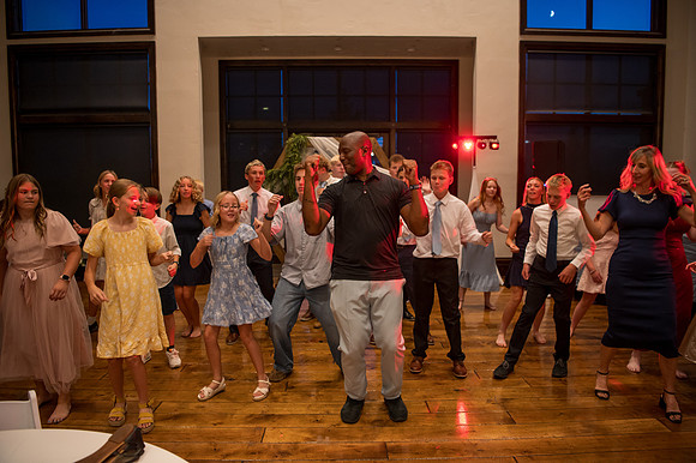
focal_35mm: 24
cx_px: 348
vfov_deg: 53.1
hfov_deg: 73.8
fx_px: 464
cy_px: 232
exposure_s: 1/100
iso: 3200
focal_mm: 24
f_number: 2.8
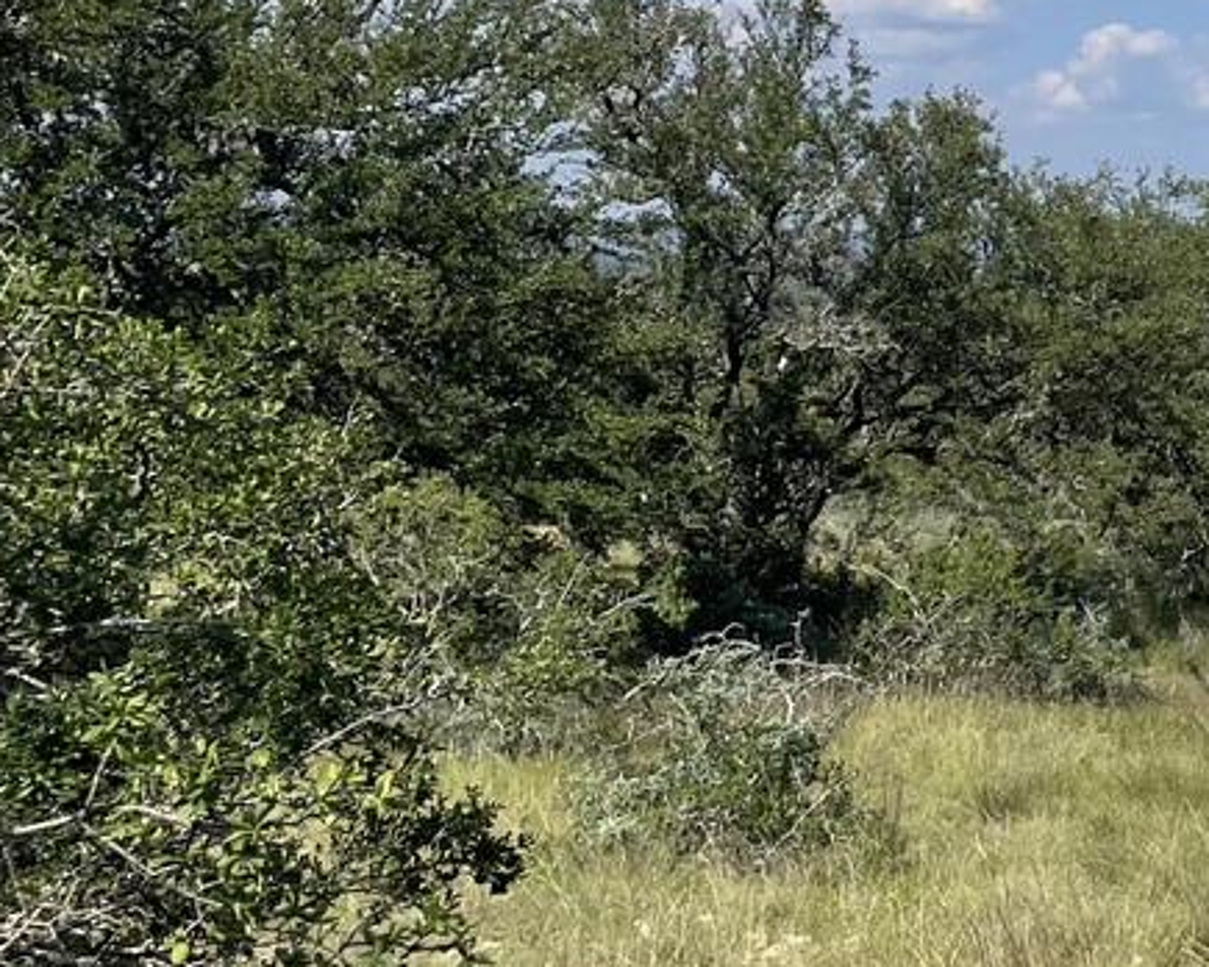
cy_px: 139
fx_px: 3006
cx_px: 1987
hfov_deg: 19.0
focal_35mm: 84
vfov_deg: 18.1
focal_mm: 4.2
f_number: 1.6
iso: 32
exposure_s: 1/4651
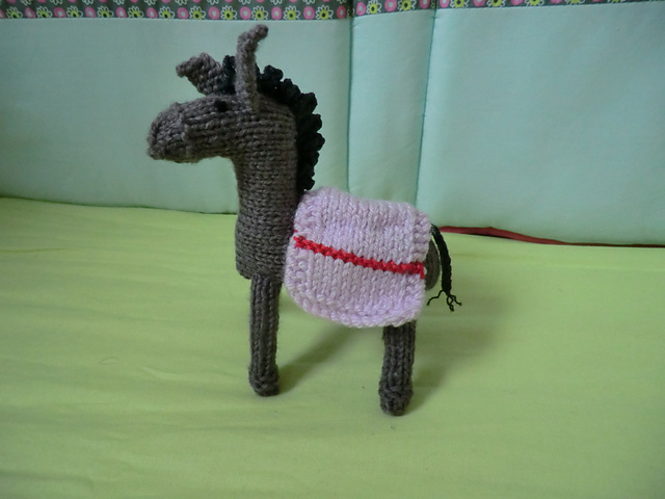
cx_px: 332
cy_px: 250
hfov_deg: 71.6
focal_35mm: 24
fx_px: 461
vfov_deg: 56.8
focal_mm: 4.3
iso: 400
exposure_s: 1/60
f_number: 3.2
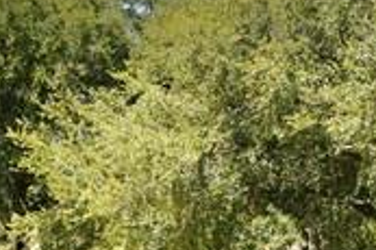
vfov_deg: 6.9
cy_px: 370
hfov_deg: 10.0
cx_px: 650
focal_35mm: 195
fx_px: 2035
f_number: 5
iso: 800
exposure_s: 1/2500
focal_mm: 31
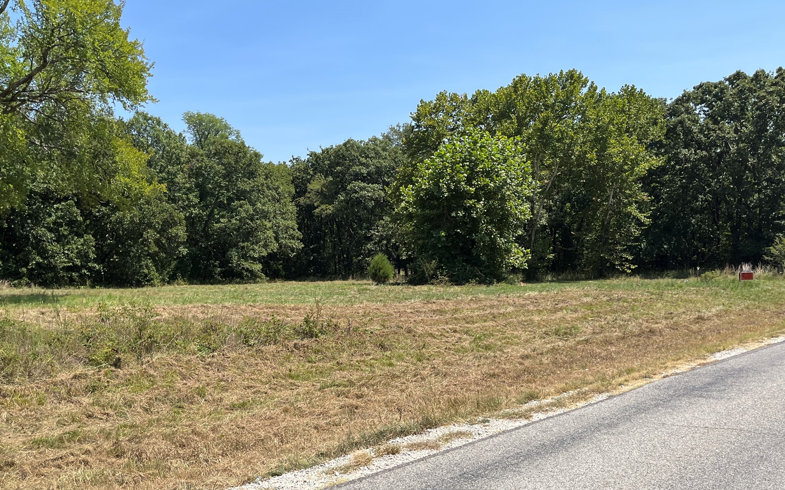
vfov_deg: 38.9
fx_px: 684
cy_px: 328
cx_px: 374
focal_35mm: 32
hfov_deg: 59.6
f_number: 1.6
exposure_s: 1/2825
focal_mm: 5.1
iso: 50
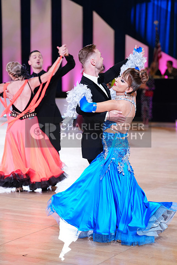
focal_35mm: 88
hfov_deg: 15.5
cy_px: 132
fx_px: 649
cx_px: 88
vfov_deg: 23.1
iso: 2000
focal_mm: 88
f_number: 2.8
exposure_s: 1/400
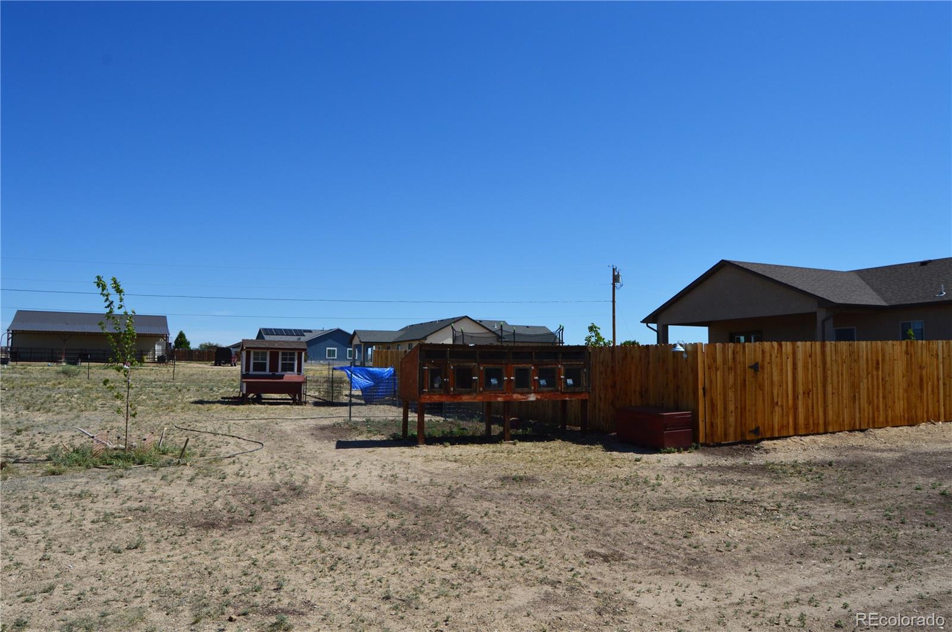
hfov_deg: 67.4
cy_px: 316
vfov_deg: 47.8
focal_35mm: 27
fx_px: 713
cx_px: 476
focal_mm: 18
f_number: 11
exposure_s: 1/500
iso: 220
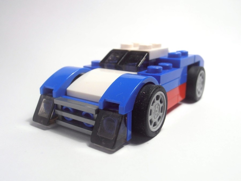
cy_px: 90
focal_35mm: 37
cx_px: 120
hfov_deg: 50.1
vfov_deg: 38.7
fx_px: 258
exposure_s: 1/50
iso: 80
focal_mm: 6.61
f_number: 3.9
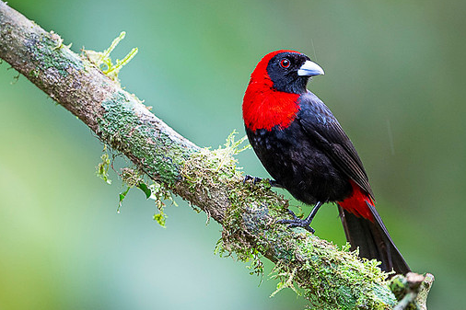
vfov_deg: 1.7
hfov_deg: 2.5
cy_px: 117
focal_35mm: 810
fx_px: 10481
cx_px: 261
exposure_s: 1/80
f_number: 4
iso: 1250
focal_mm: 500
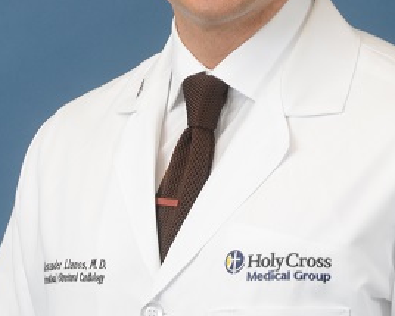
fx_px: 3675
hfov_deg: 6.2
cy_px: 50
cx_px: 229
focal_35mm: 314
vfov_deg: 4.9
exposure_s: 1/80
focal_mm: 120
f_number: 10
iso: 400
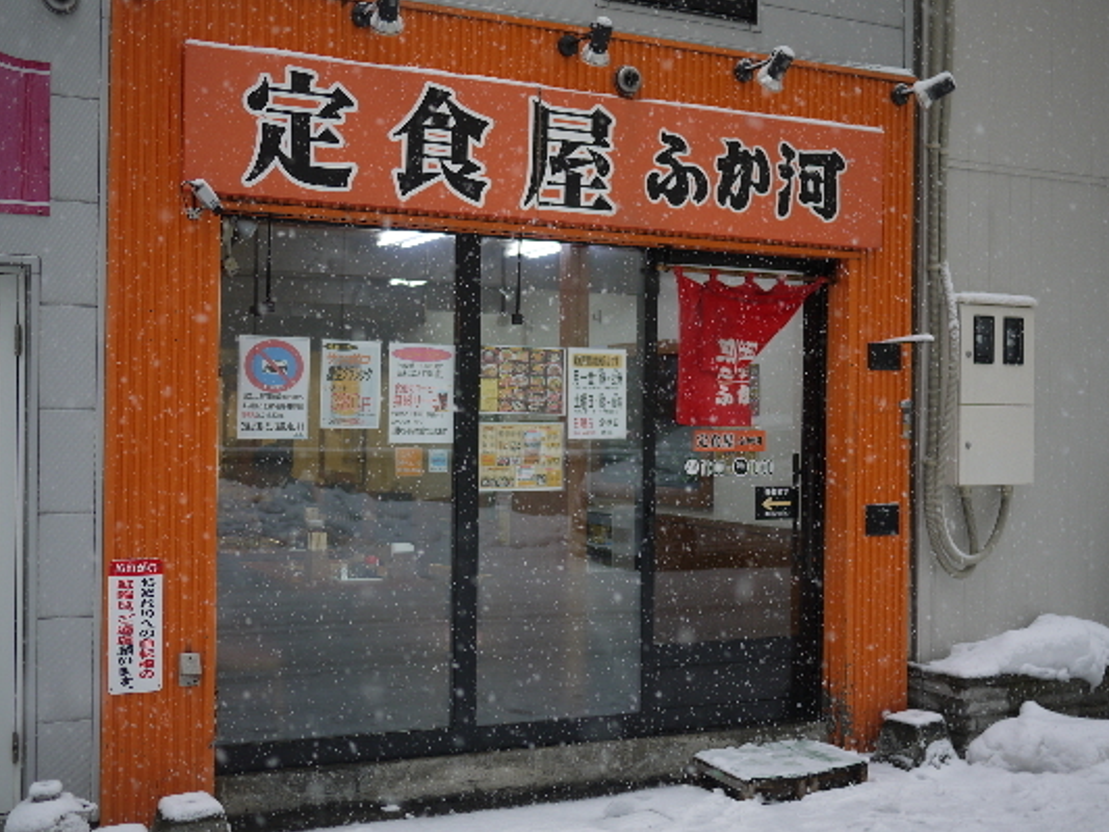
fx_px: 1442
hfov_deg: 42.1
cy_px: 428
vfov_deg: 32.2
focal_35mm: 45
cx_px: 533
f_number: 1.7
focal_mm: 20
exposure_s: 1/250
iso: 100
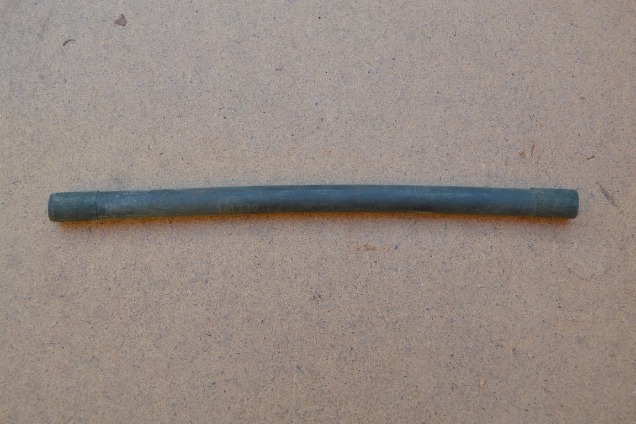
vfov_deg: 28.1
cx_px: 318
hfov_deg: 41.1
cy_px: 212
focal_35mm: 48
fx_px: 848
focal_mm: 32
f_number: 5.6
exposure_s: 1/125
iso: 280
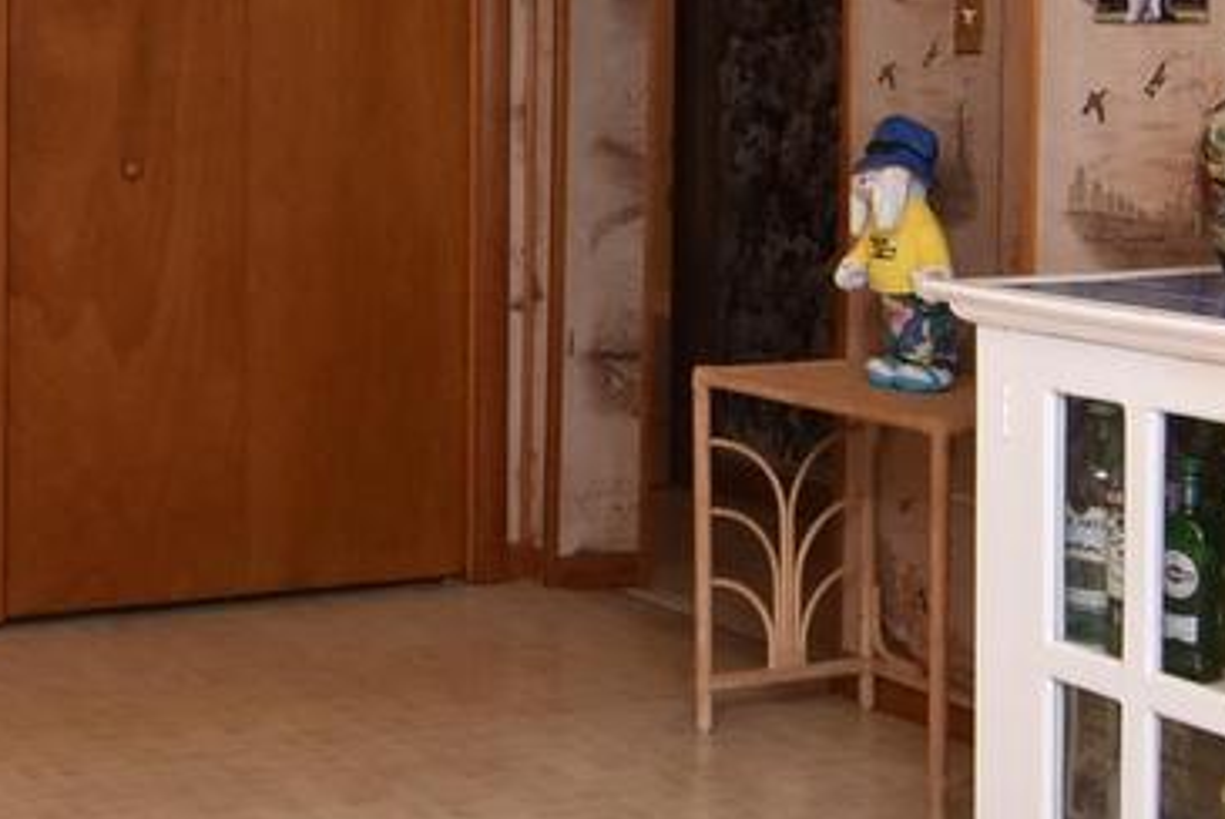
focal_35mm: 71
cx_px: 225
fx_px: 2418
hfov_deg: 27.8
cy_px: 81
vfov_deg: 18.9
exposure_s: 1/50
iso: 800
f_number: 8
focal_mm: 12
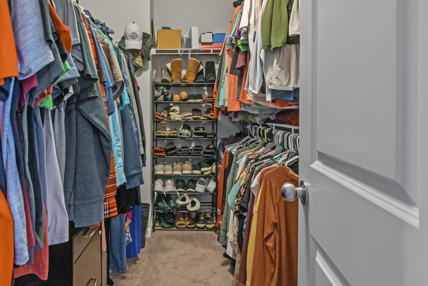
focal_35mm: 23
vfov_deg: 54.4
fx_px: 273
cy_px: 106
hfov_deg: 75.3
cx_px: 173
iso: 1250
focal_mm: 16
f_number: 8
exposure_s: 1/15
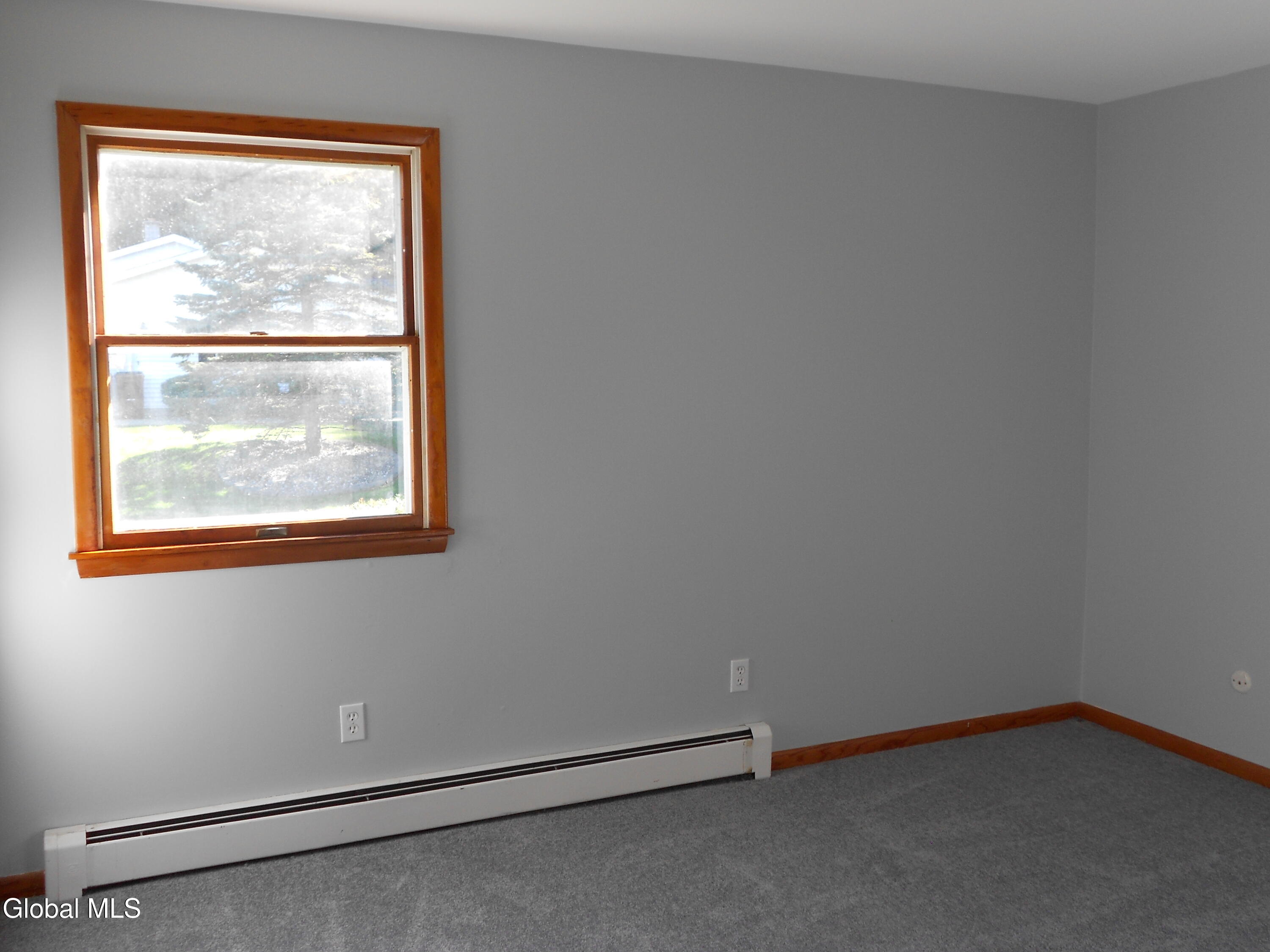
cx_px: 635
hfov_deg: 56.8
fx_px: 1174
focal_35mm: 32
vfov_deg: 44.2
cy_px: 476
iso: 80
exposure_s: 1/40
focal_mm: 5.8
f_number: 3.6
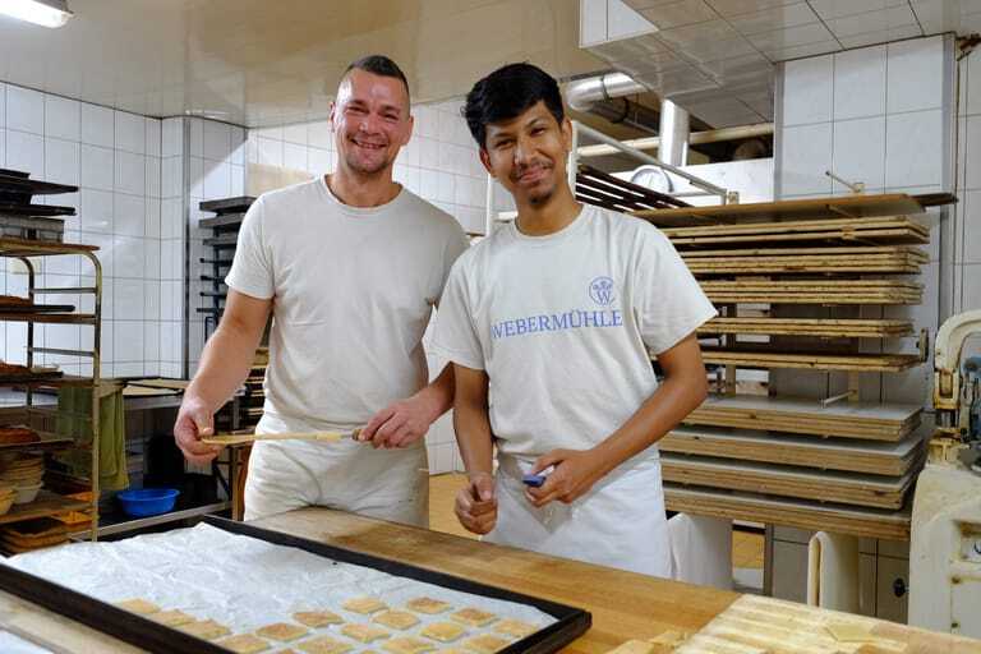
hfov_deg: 63.7
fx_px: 790
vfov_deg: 45.0
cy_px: 327
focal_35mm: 29
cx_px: 490
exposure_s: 1/40
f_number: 3.2
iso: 800
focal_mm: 19.6
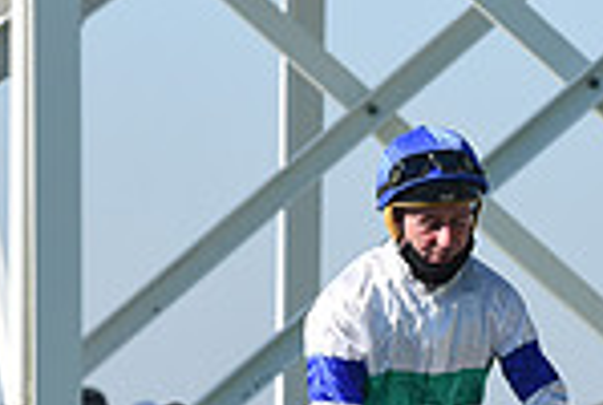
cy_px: 739
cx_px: 465
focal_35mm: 661
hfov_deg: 3.1
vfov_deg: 2.1
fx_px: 11094
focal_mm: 170
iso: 500
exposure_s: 1/2000
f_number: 6.3
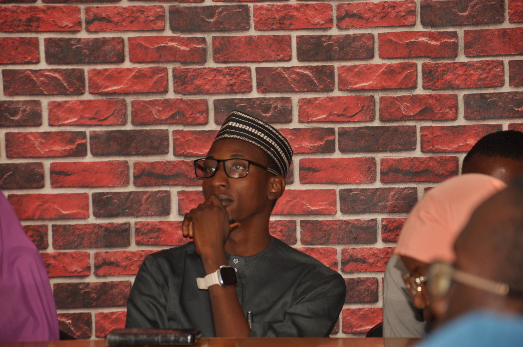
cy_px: 174
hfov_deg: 13.1
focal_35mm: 158
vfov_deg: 8.7
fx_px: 2285
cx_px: 262
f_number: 5.6
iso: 200
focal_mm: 105
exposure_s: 1/60
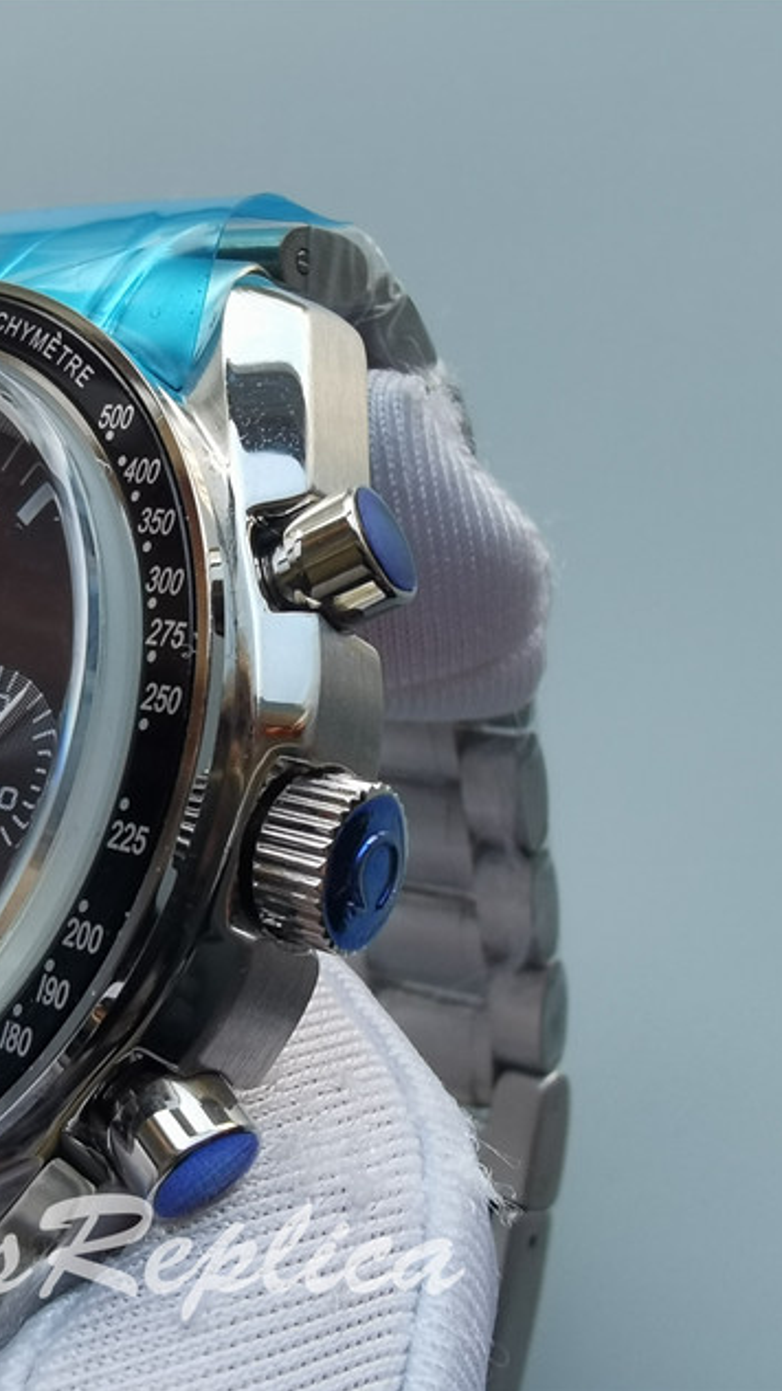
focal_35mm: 38
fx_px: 1401
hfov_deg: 29.0
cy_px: 696
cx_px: -13
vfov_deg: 52.8
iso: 64
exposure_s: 1/100
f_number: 2.2
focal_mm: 2.26
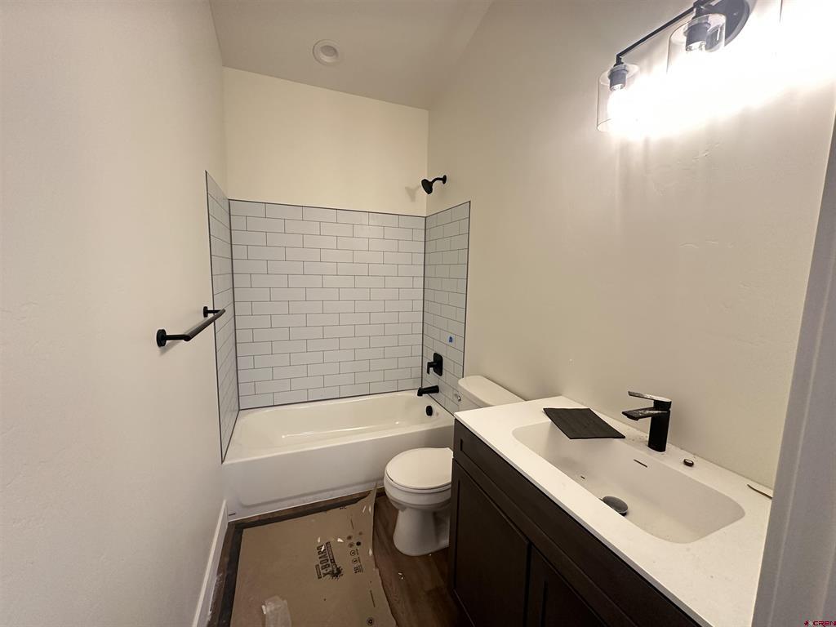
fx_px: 338
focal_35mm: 14
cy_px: 314
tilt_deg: -7.0
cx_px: 418
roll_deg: -2.1
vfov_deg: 85.7
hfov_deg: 102.1
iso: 250
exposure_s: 1/120
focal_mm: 2.22
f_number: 2.2
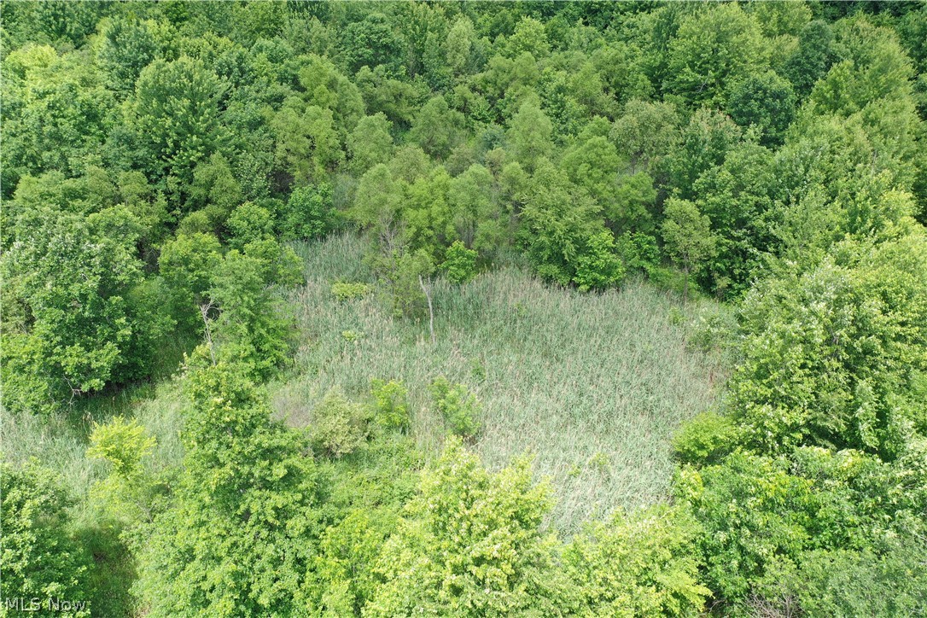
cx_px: 464
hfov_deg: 65.5
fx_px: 721
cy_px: 309
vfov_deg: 46.4
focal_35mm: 28
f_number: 4.5
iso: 100
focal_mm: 10.26
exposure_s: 1/200
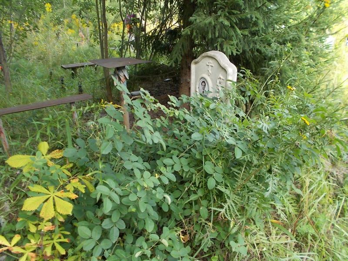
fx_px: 261
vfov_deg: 53.1
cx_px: 174
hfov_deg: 67.3
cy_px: 130
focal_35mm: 26
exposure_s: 1/40
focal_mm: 4.6
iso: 80
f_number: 3.2
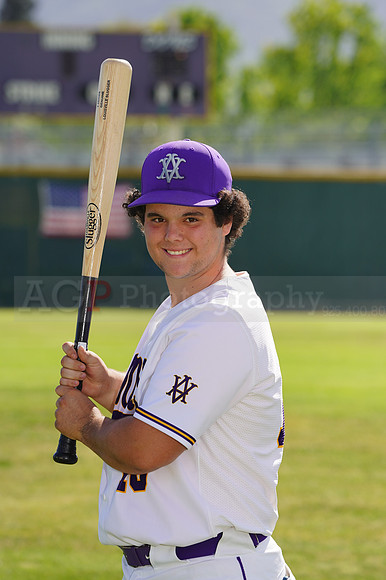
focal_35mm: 247
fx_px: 3977
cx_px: 193
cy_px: 290
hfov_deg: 5.6
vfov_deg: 8.3
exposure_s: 1/250
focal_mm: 247
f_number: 8
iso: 100
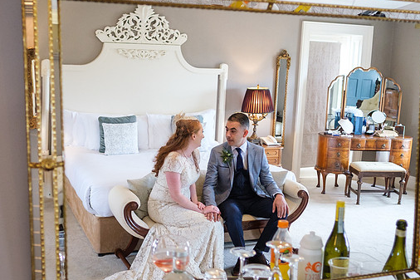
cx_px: 218
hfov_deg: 41.1
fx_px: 560
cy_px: 169
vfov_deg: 28.0
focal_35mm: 48
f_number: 2.2
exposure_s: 1/125
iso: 1250
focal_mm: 16
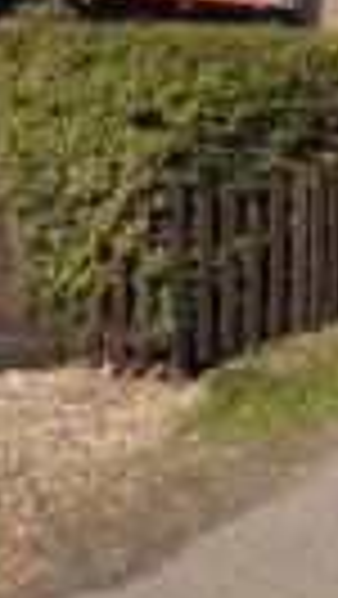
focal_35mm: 62
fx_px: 984
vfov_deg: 31.3
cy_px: 0
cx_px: 333
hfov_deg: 19.0
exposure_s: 1/400
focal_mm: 11
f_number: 10
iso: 200
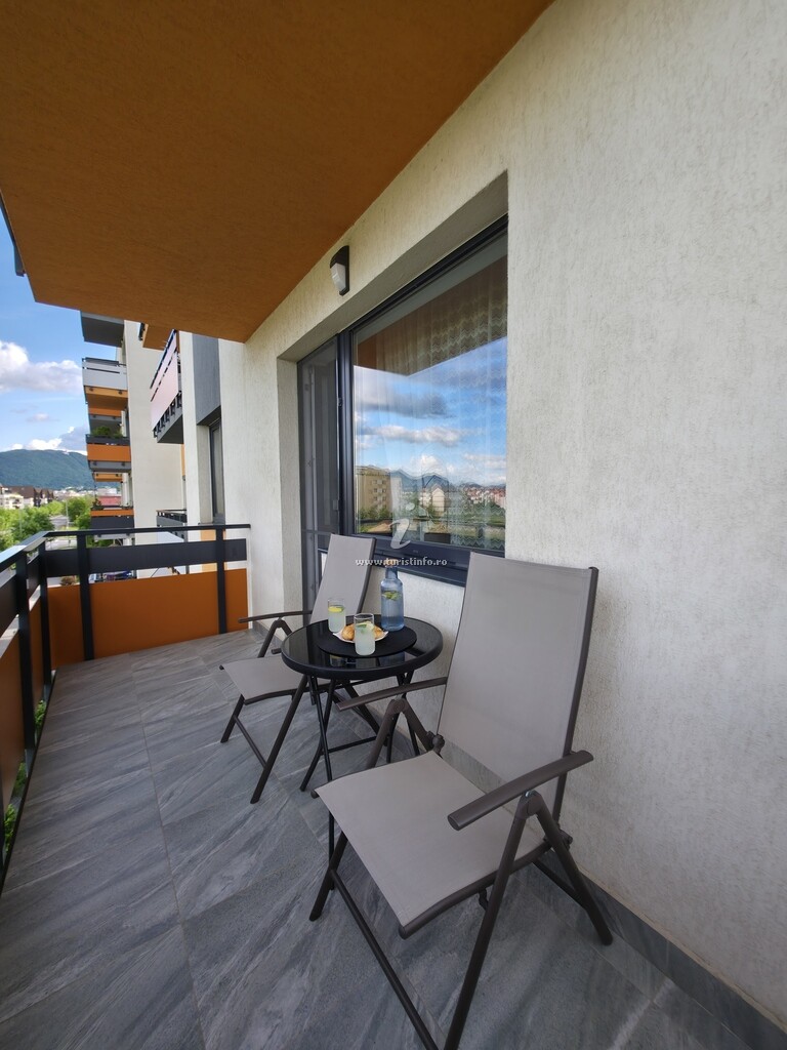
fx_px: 394
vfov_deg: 106.2
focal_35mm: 13
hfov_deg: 89.9
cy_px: 525
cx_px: 394
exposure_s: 1/509
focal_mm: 2.2
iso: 20
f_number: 1.9
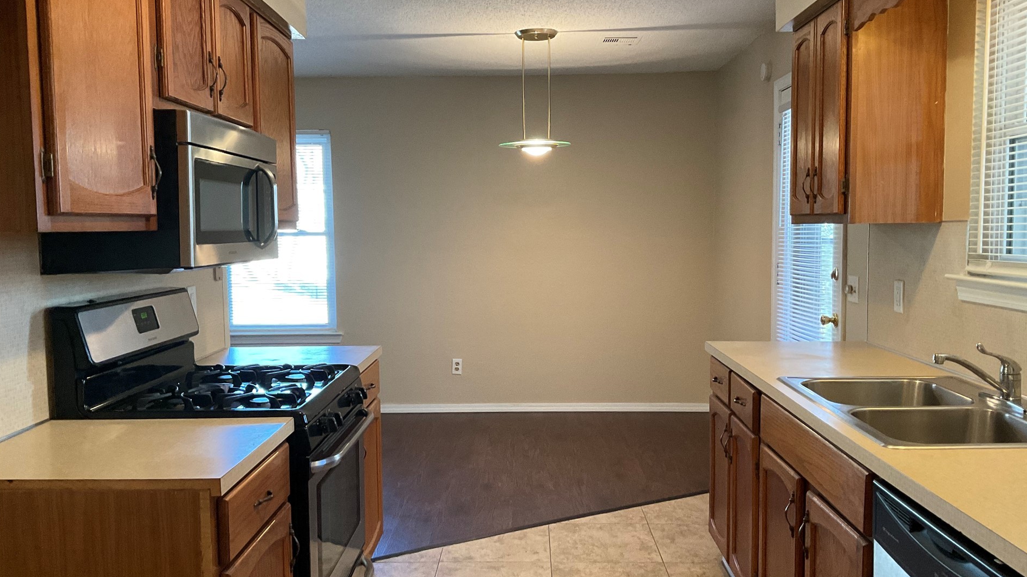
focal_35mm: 32
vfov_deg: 36.7
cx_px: 517
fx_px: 871
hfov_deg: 61.0
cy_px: 298
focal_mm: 3
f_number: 1.8
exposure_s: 1/60
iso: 200
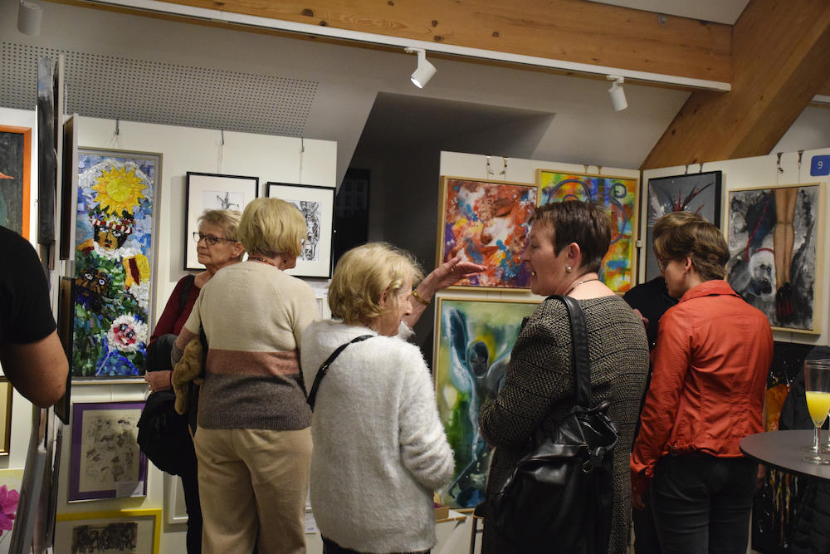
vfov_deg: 33.0
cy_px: 277
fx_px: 934
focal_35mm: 40
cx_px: 415
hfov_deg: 47.9
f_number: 4
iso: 3200
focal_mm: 27
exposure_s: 1/320
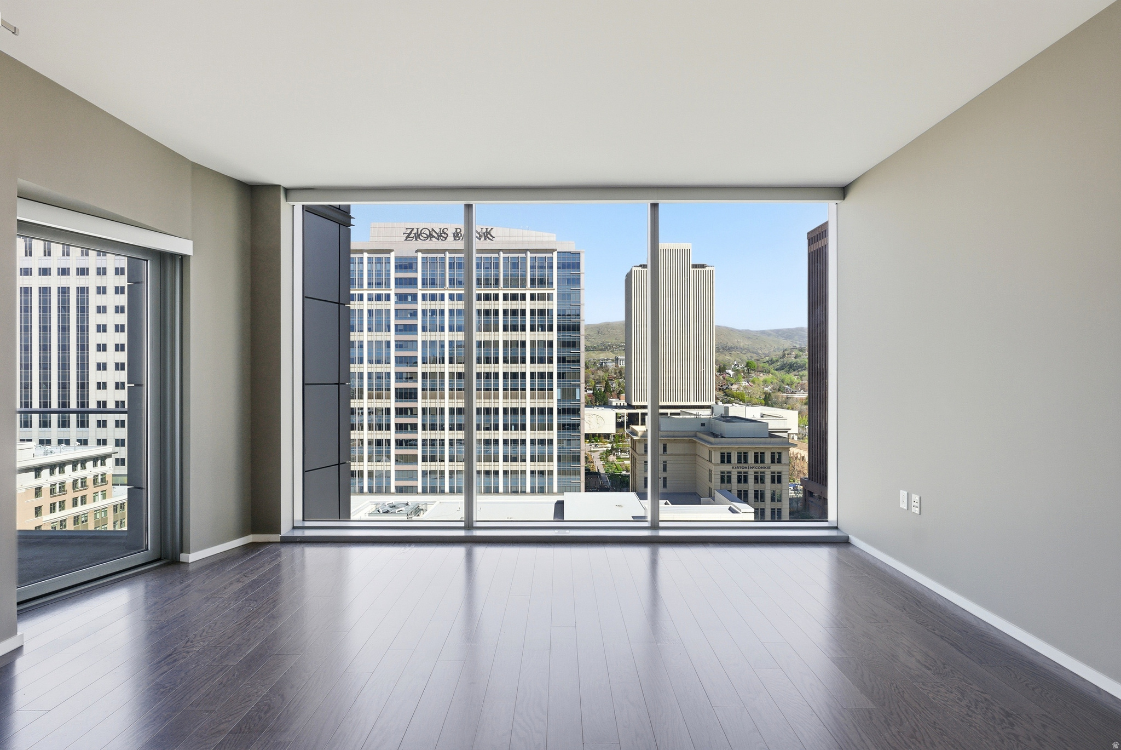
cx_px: 560
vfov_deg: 71.5
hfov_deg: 94.2
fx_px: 520
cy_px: 375
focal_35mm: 17
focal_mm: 16.7
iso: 500
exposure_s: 1/8000
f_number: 7.1
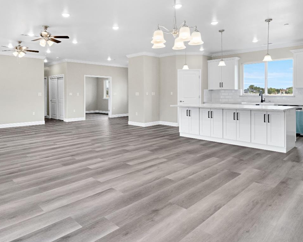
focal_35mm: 22
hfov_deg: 73.9
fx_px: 197
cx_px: 116
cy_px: 96
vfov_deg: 62.5
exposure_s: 1/30
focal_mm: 10
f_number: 8
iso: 320
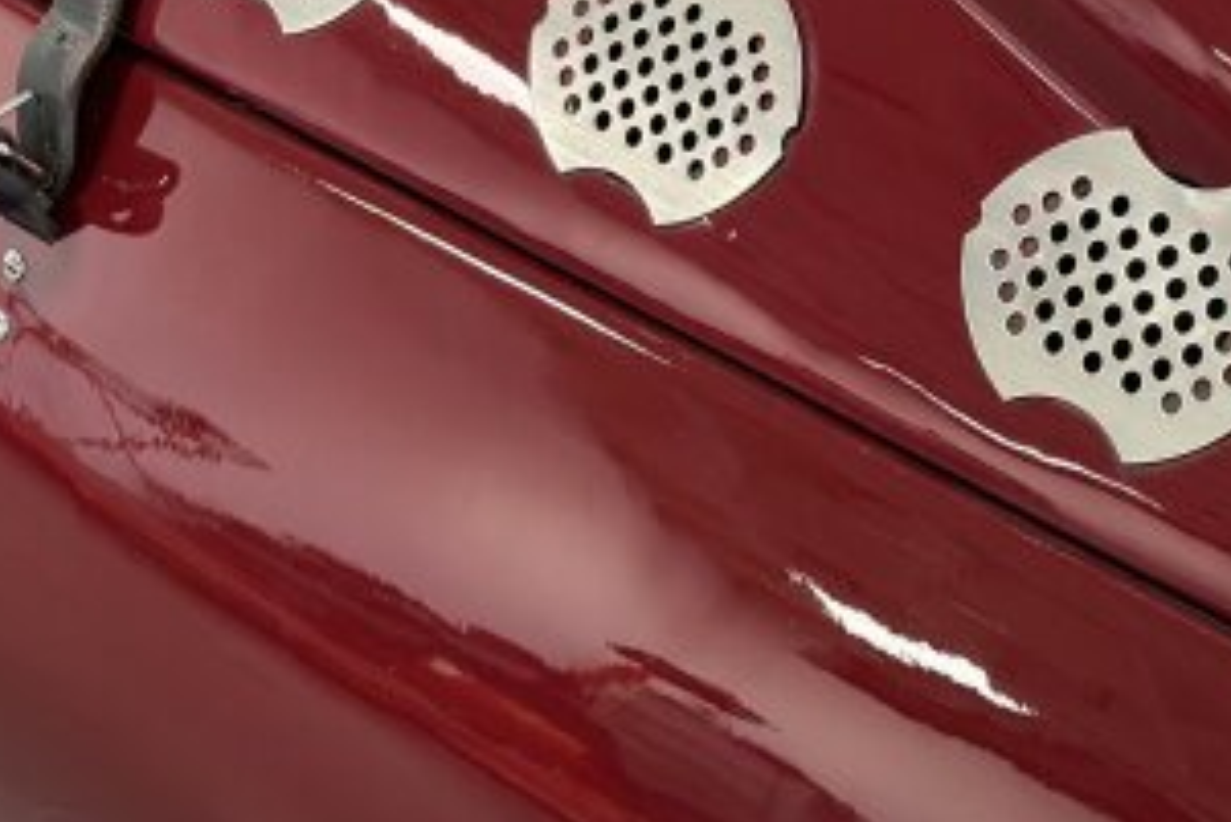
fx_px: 3626
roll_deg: +4.5
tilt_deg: -27.8
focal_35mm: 106
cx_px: 691
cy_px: 110
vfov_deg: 12.8
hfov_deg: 19.3
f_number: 1.78
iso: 320
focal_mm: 6.86
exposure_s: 1/50
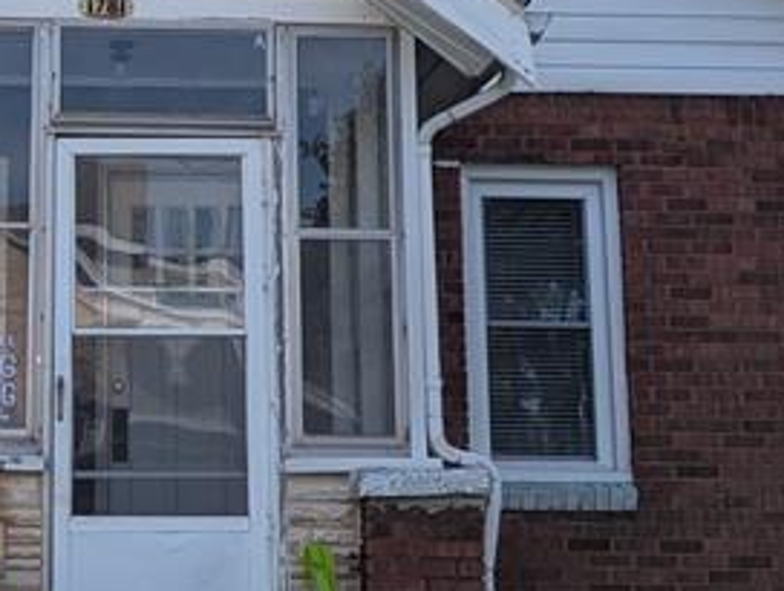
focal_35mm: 90
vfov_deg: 16.4
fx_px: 2042
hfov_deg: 21.2
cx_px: 58
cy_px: 141
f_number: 1.68
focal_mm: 6.9
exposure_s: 1/2481
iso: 20
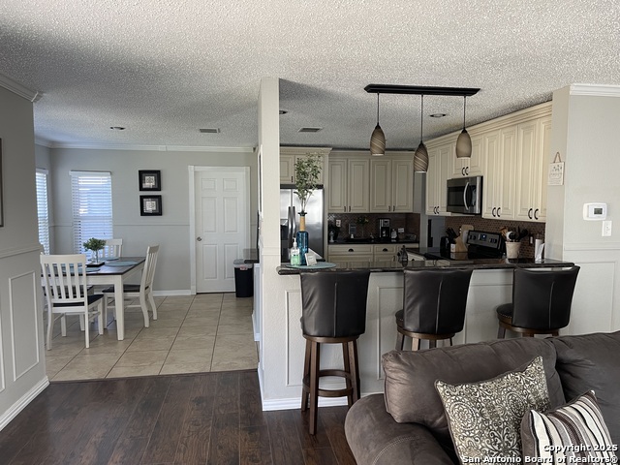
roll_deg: +0.8
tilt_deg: -4.0
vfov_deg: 53.1
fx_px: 466
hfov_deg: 67.3
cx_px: 310
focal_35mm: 26
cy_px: 232
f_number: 1.6
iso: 100
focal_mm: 5.1
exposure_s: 1/60
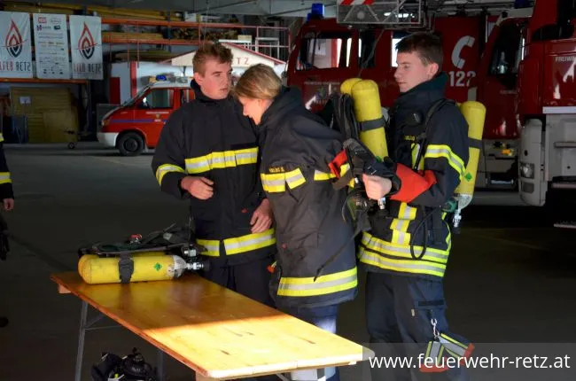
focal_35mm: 60
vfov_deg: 22.5
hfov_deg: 33.5
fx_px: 958
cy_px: 190
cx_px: 288
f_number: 4.5
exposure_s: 1/250
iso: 1600
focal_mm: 40
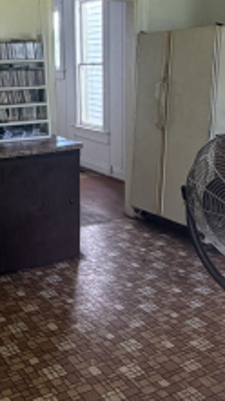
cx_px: 74
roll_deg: -1.2
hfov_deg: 25.8
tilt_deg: -12.0
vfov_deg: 44.4
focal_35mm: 46
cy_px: 166
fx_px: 489
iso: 320
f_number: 2.2
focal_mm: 2.22
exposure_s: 1/121
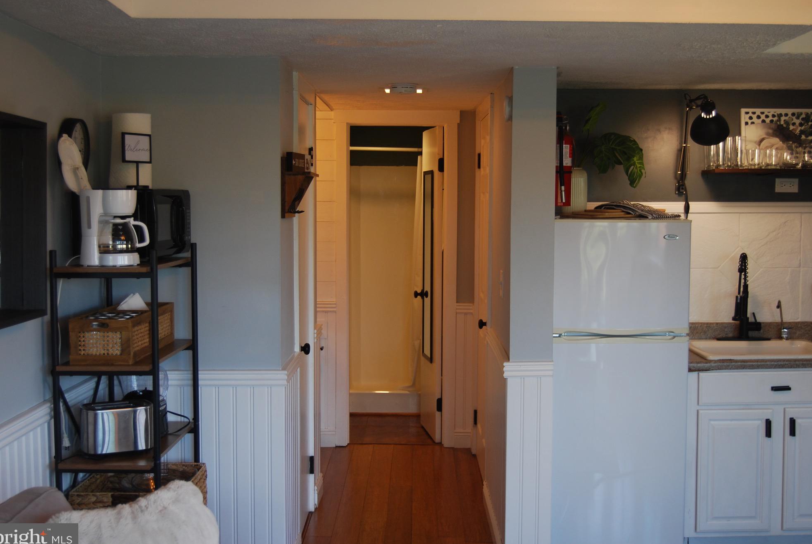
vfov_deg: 28.7
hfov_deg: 41.9
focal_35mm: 47
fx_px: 1061
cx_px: 410
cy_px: 270
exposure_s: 1/40
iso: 200
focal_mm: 30
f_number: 4.2
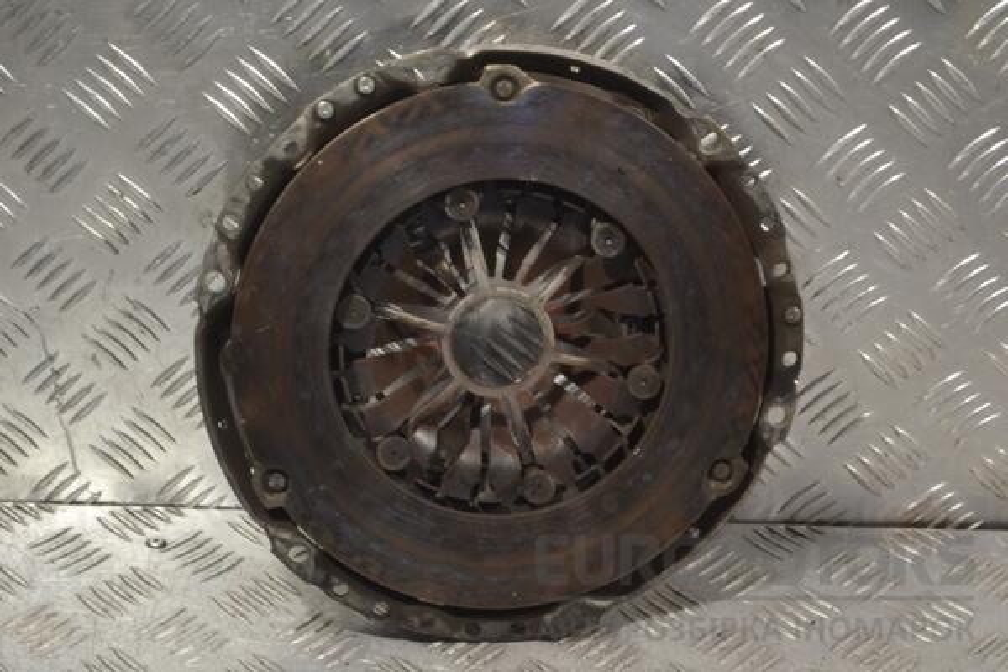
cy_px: 336
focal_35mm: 82
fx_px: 2310
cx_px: 504
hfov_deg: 24.6
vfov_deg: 16.6
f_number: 5.6
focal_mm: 55
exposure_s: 1/60
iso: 560
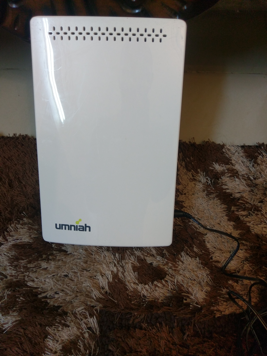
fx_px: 267
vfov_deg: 67.3
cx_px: 134
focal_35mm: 26
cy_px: 178
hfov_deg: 53.1
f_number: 1.8
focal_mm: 4.58
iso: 250
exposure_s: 1/33
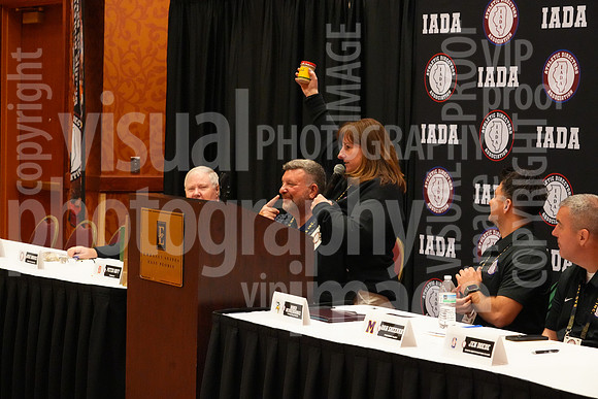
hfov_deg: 20.0
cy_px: 200
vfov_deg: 13.4
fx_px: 1695
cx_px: 299
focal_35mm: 102
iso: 16000
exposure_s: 1/80
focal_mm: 102
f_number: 8
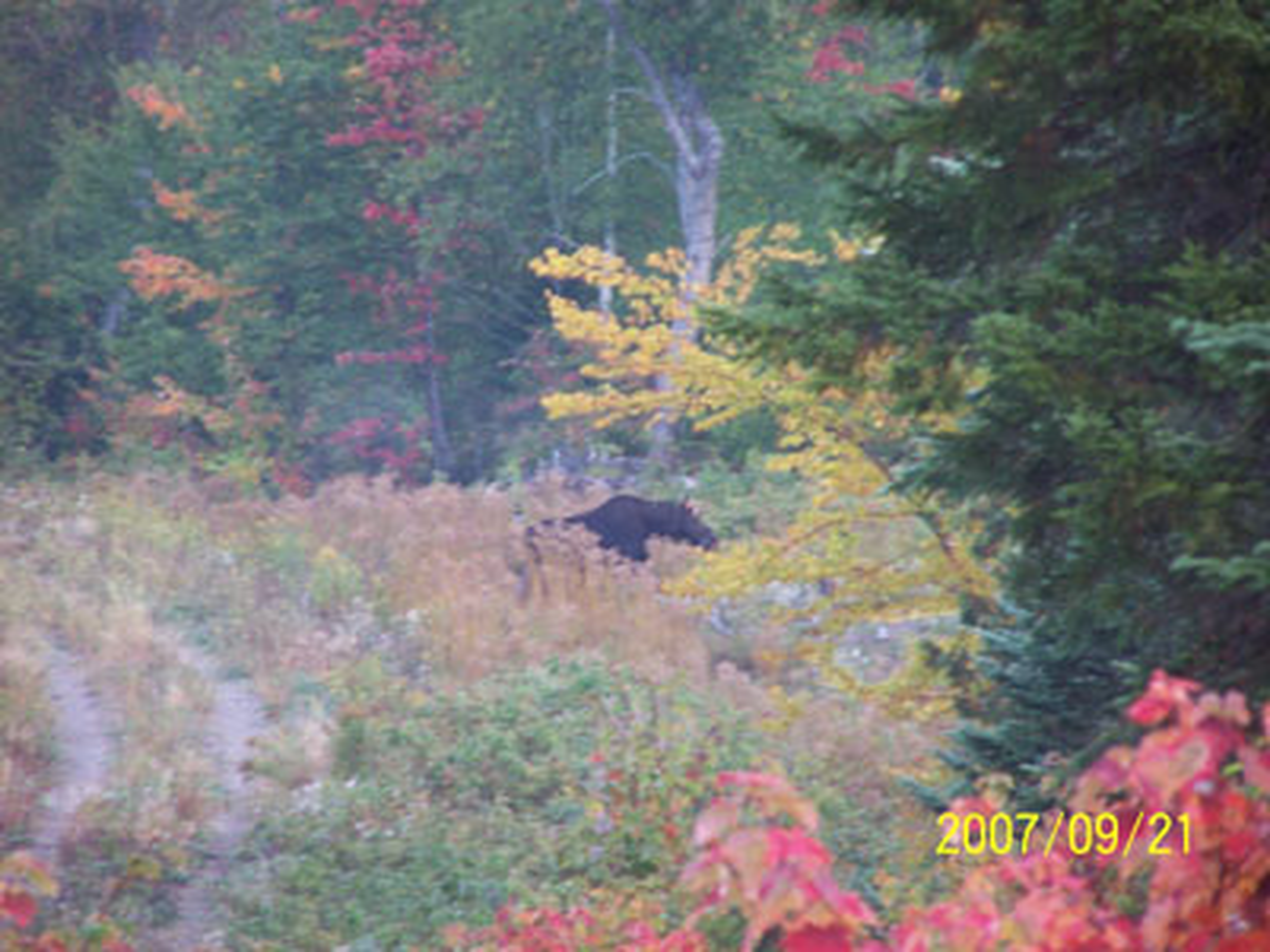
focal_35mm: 380
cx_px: 635
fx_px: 13942
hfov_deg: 5.2
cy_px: 476
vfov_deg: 3.9
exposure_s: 1/30
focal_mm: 63
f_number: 3.7
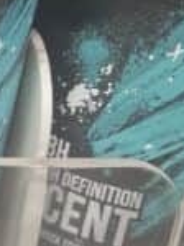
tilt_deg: -27.9
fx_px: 1265
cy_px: 220
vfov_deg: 11.1
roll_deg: +0.3
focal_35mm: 178
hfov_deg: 7.1
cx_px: -430
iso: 80
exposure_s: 1/60
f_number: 1.6
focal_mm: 4.2
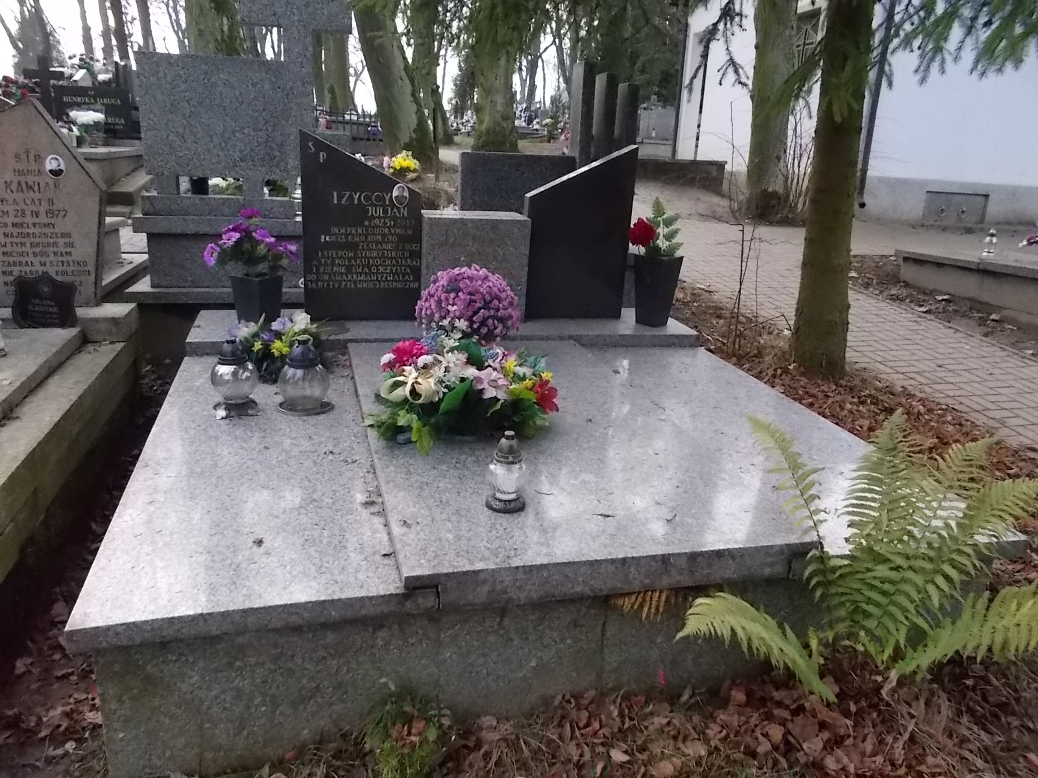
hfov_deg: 67.3
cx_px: 519
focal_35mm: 26
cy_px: 389
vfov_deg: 53.1
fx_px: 780
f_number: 3.2
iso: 400
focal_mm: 4.6
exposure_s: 1/400
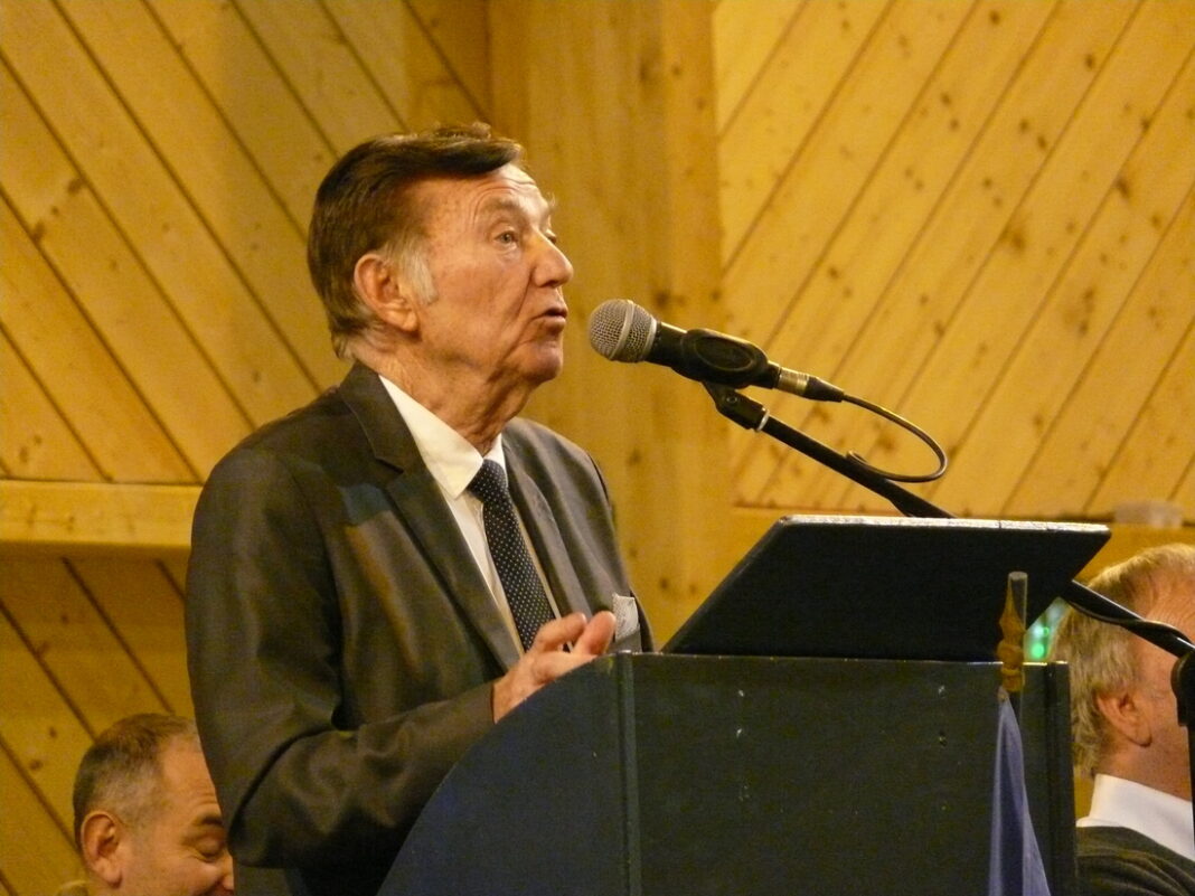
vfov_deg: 4.2
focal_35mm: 357
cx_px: 598
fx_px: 12324
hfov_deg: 5.6
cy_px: 448
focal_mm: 75.5
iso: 800
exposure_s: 1/100
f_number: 3.6
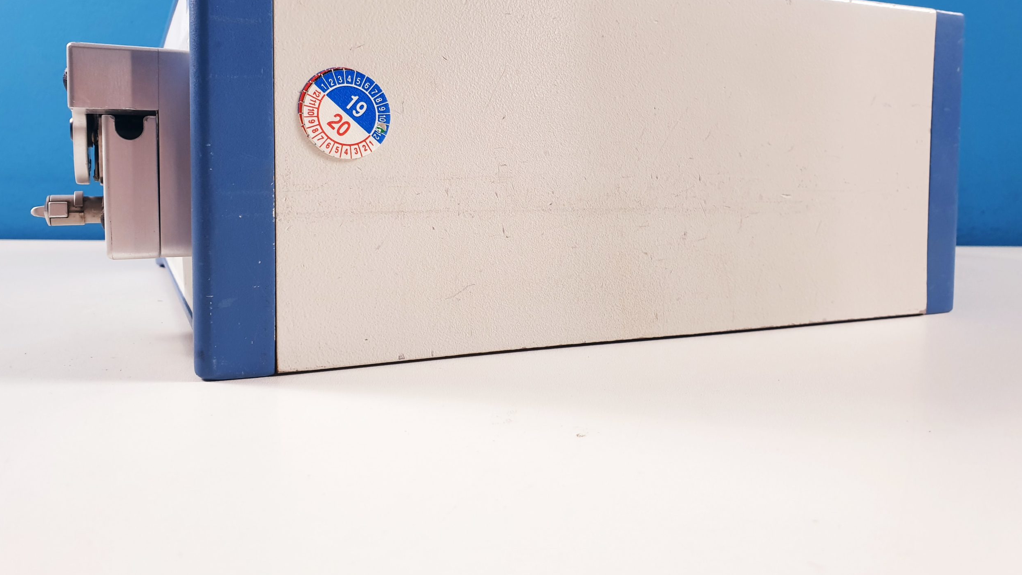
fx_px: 786
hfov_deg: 66.1
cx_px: 501
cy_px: 213
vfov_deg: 39.9
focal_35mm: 29
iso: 100
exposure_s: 1/50
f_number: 2.4
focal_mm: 4.3
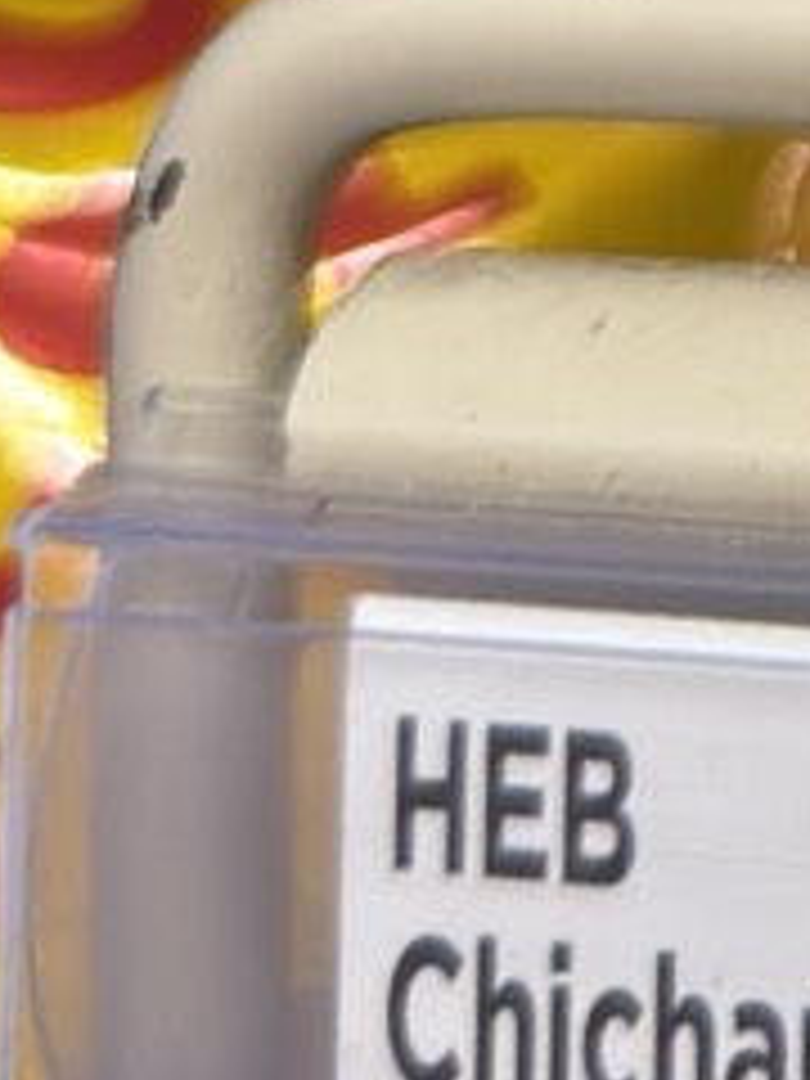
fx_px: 5990
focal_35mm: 192
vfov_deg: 8.6
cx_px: 2925
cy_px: -2156
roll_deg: +3.5
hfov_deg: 6.6
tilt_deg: +1.7
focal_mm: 6.76
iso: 200
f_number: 1.78
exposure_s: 1/60
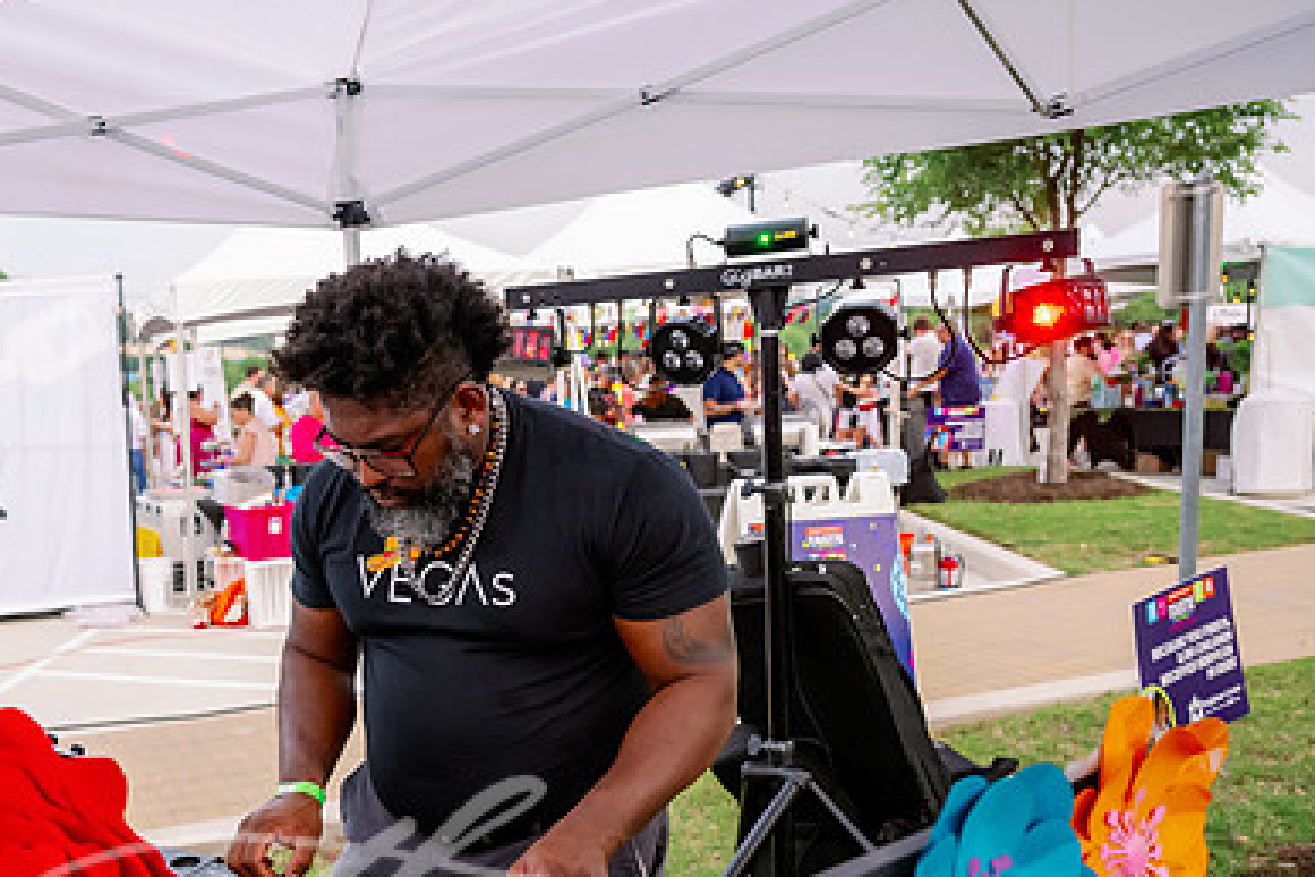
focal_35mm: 36
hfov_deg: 51.2
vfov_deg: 36.5
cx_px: 350
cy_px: 583
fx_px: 1315
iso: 1600
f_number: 3.5
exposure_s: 1/2000
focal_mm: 24
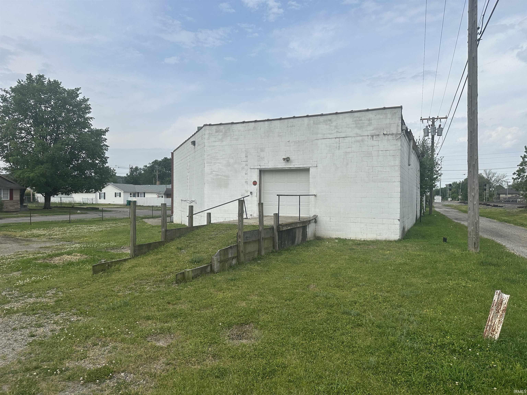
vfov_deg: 56.8
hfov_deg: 71.6
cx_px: 264
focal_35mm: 24
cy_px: 198
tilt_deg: +0.5
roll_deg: -0.7
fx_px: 365
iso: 80
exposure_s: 1/5263
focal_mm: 6.86
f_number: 1.78
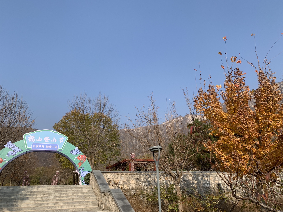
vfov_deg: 53.1
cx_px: 142
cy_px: 106
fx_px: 213
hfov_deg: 67.3
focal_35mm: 26
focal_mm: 4.25
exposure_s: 1/1992
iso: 25
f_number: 1.8
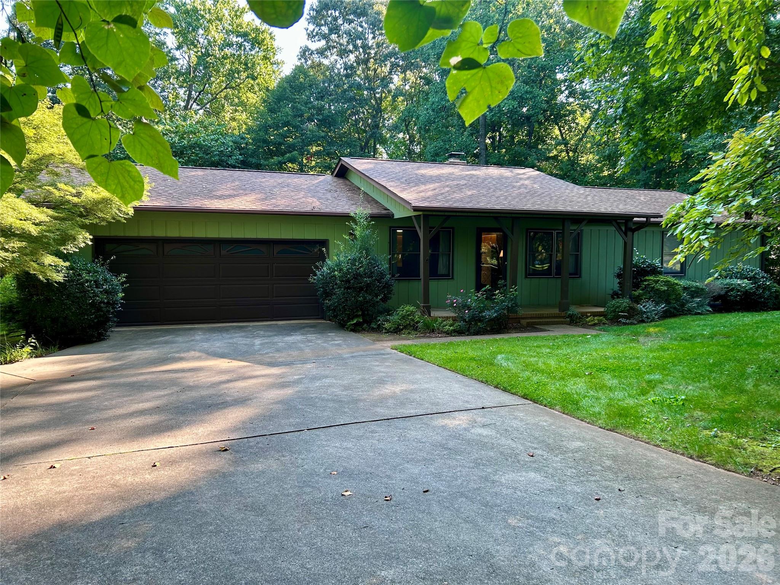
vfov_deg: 53.1
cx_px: 390
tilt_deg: -3.9
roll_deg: +0.2
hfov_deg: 67.3
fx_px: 586
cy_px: 292
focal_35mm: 26
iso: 40
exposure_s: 1/191
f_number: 1.5
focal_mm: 5.7
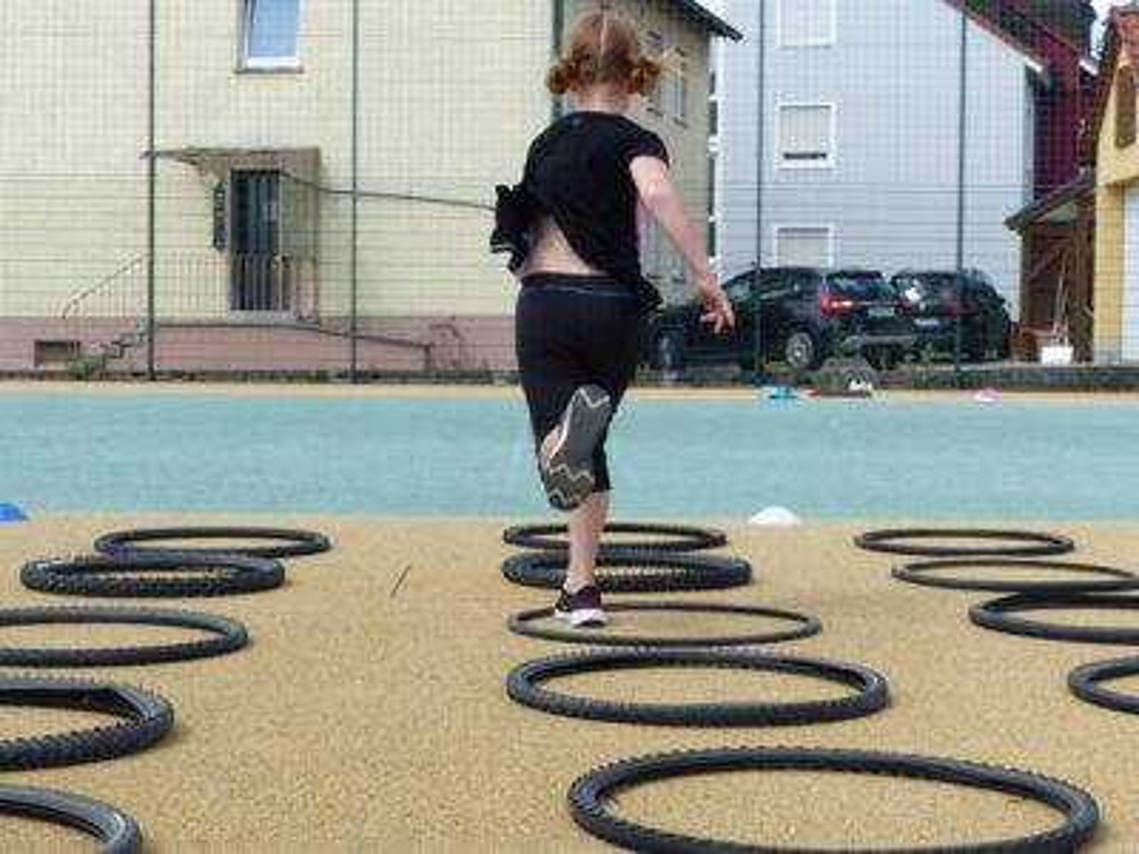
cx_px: 570
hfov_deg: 40.4
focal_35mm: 47
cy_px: 427
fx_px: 1546
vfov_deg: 30.9
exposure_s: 1/400
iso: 100
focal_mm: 8.4
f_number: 4
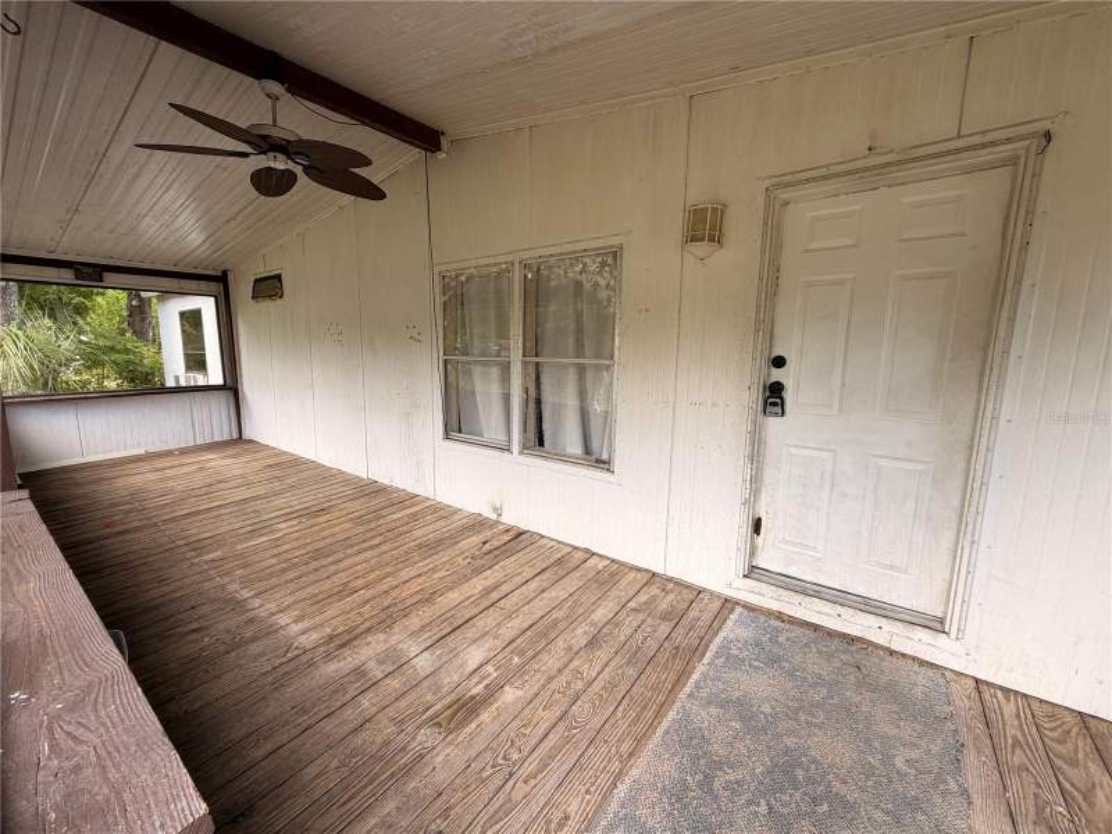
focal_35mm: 14
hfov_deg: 102.1
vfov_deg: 85.7
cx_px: 556
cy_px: 417
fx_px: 450
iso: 50
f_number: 2.2
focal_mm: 2.22
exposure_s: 1/121
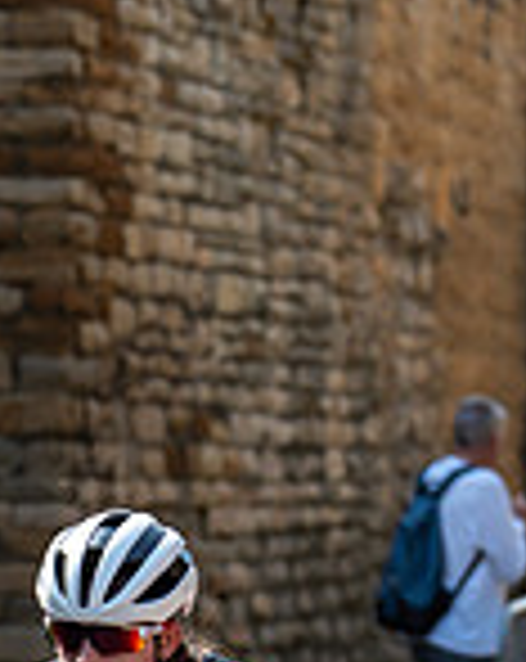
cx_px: 49
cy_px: 712
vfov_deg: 5.9
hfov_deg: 4.7
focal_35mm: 325
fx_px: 6344
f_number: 4.5
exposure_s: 1/1000
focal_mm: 113
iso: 200
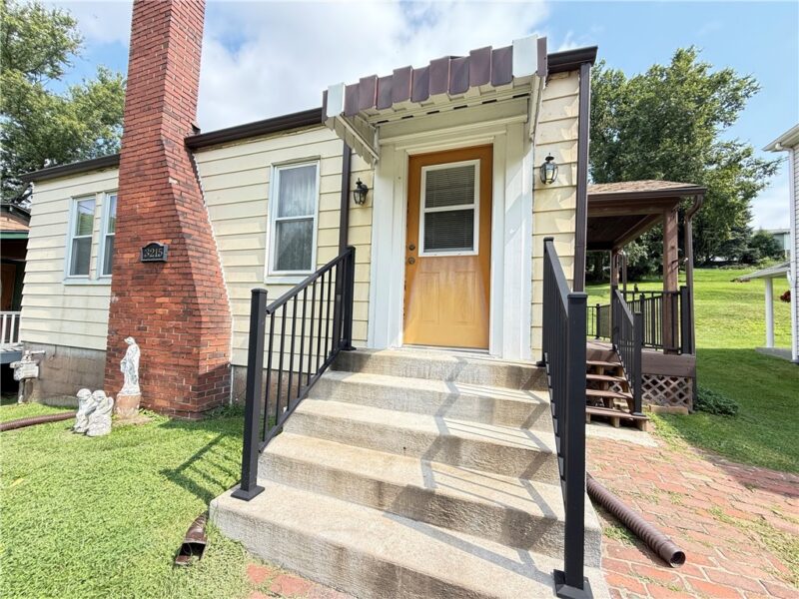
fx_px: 323
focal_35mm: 14
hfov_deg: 102.1
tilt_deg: +3.1
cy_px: 300
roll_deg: -2.3
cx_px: 400
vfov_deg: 85.7
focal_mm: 2.22
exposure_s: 1/540
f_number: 2.2
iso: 64
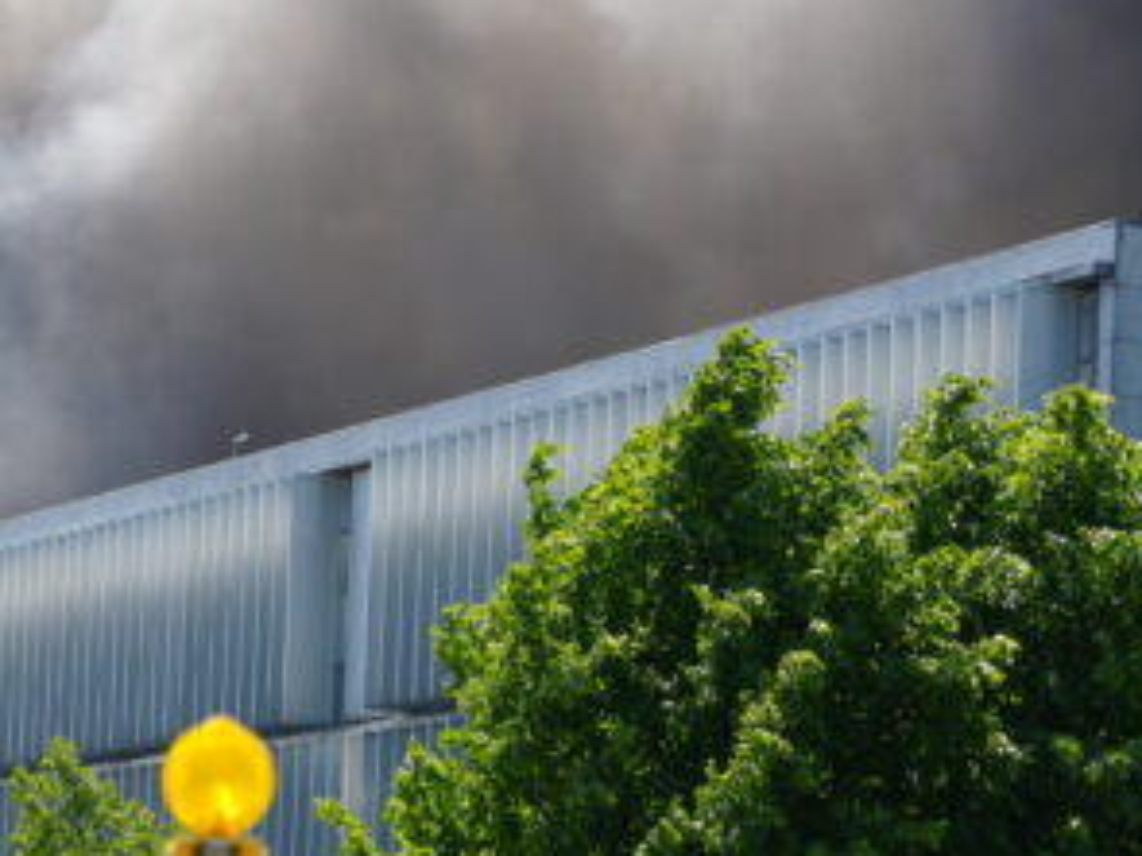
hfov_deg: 8.4
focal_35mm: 234
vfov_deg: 6.3
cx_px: 0
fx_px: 7717
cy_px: 819
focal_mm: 70
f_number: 2.8
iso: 160
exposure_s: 1/3200
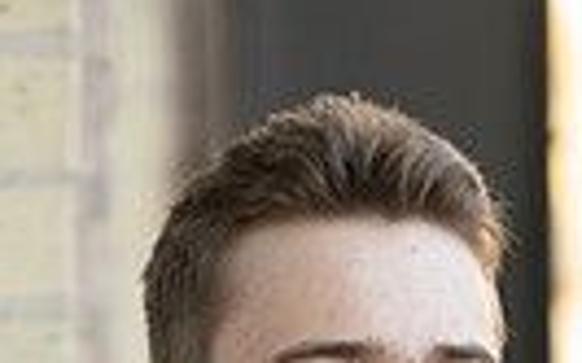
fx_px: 4661
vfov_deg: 4.3
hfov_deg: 7.1
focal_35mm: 294
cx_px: 333
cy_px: 967
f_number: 1.8
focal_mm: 85
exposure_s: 1/160
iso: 100
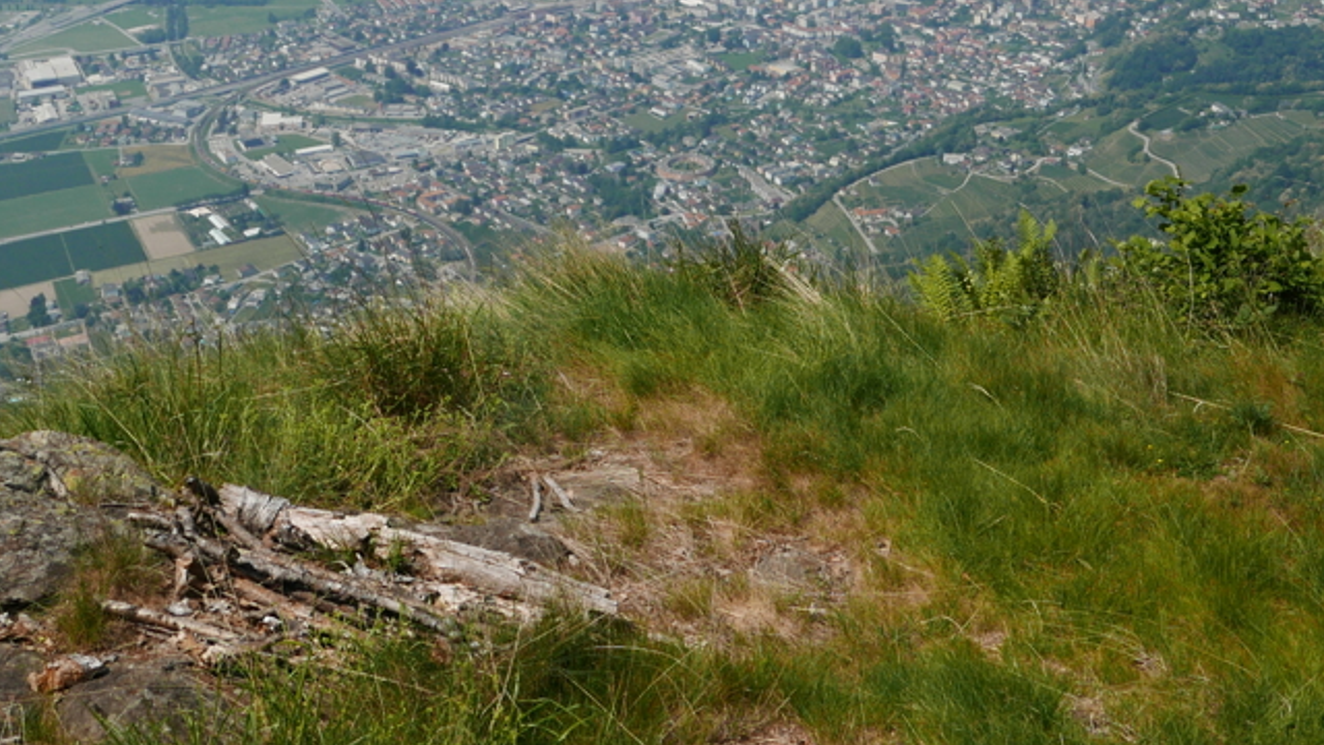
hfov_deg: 42.1
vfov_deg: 23.1
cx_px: 723
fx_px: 1720
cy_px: -56
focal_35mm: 49
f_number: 5.6
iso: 200
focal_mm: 11.4
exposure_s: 1/1000
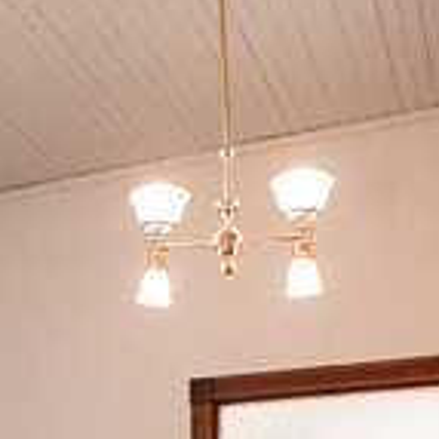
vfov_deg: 22.1
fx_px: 961
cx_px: 89
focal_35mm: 67
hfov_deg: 25.3
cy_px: 626
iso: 500
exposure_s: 1/250
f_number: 2.8
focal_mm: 25
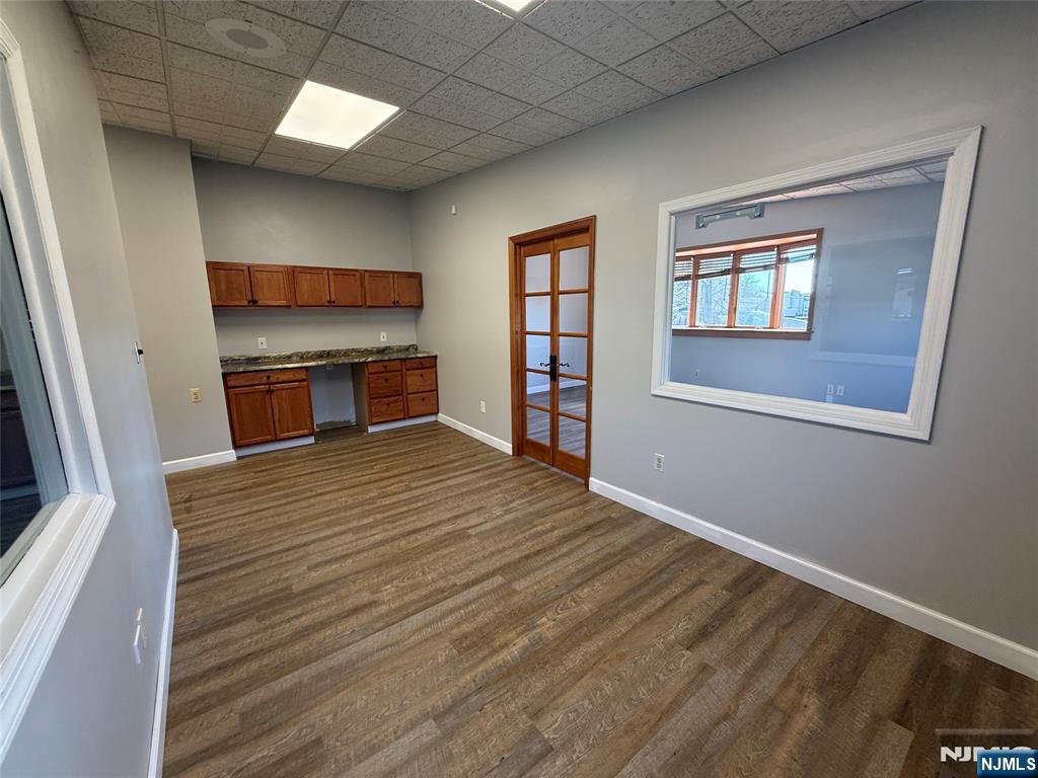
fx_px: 420
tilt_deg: -9.9
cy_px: 389
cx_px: 519
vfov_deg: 85.7
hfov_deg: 102.1
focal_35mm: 14
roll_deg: +0.8
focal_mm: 2.22
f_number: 2.2
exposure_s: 1/120
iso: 200
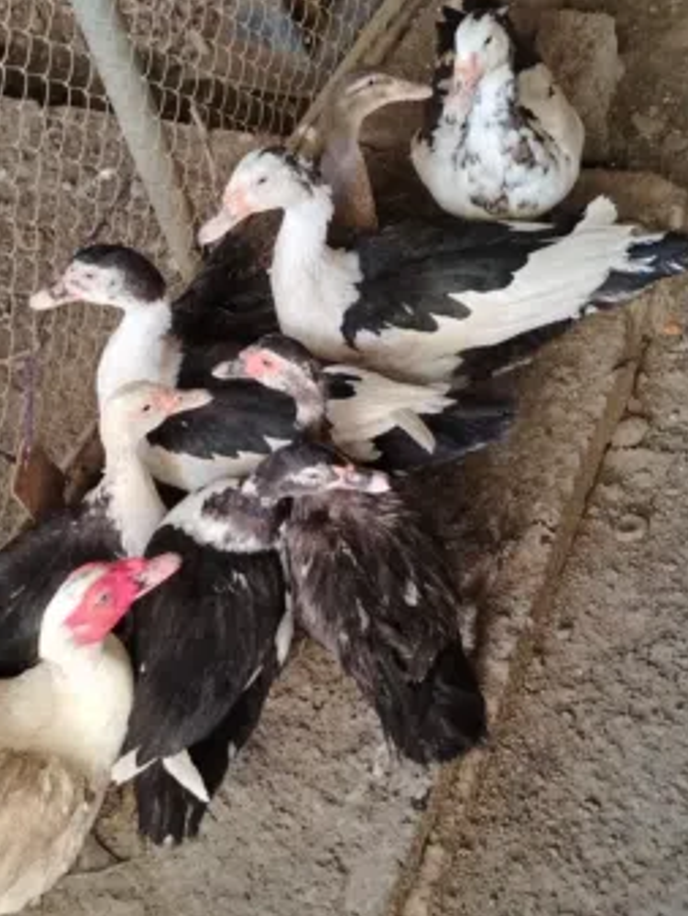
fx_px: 1510
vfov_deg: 33.8
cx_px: 286
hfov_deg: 25.6
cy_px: 465
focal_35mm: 57
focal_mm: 5.25
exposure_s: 1/50
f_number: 1.75
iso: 481
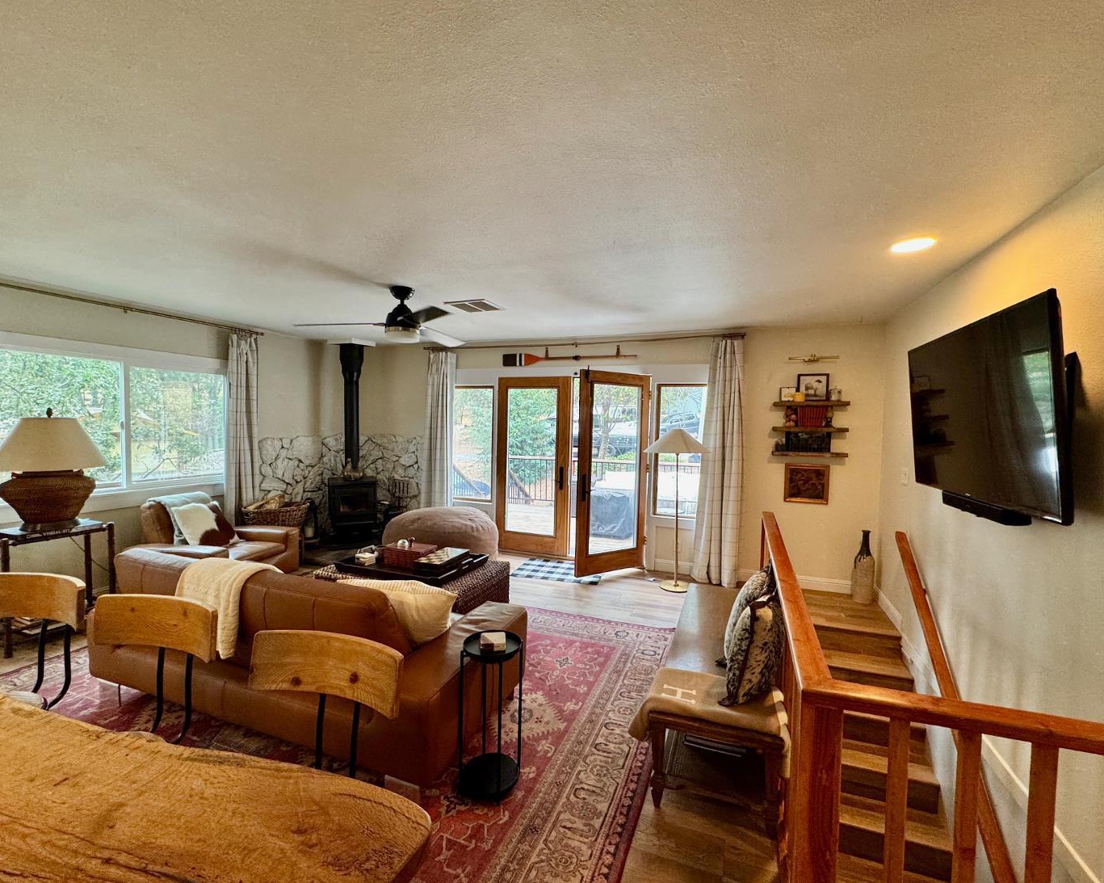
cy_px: 446
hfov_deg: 96.8
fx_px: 490
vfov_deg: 84.0
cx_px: 563
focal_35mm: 15
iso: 250
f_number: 2.2
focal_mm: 2.22
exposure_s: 1/120
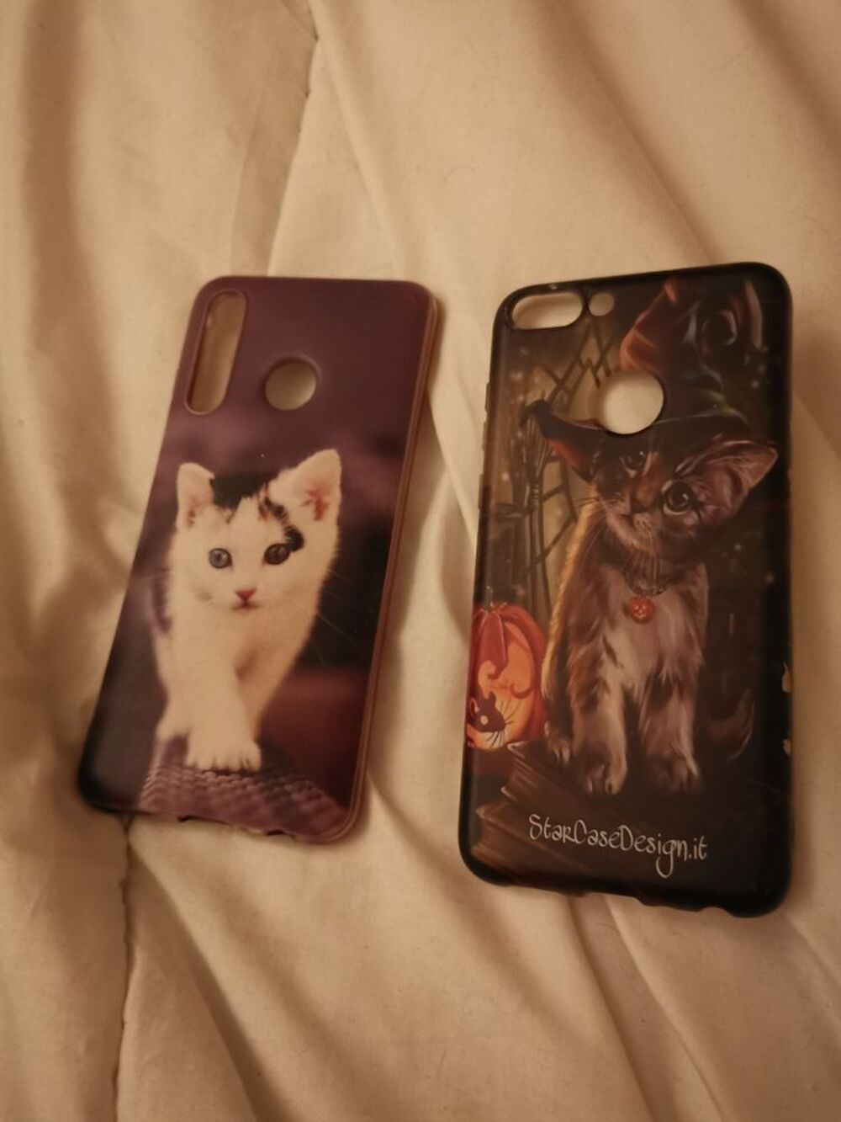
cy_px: 561
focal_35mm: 27
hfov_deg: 51.4
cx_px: 420
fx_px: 874
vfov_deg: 65.3
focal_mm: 5.58
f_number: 1.8
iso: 2000
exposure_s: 1/20
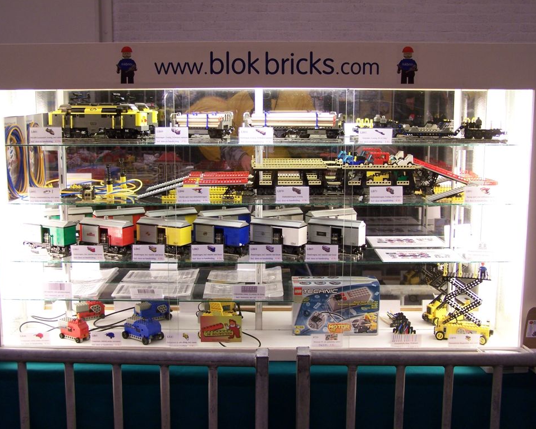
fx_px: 714
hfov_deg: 41.2
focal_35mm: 45
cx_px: 266
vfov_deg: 33.4
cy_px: 214
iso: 80
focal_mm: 7.1
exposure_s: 1/15
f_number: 2.9
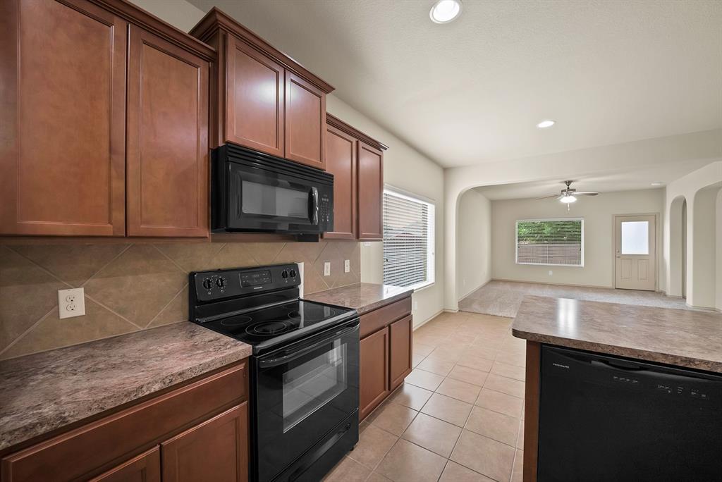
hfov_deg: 112.6
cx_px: 361
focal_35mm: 12
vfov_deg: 90.1
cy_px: 241
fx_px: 241
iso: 640
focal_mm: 12
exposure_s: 1/5
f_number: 9
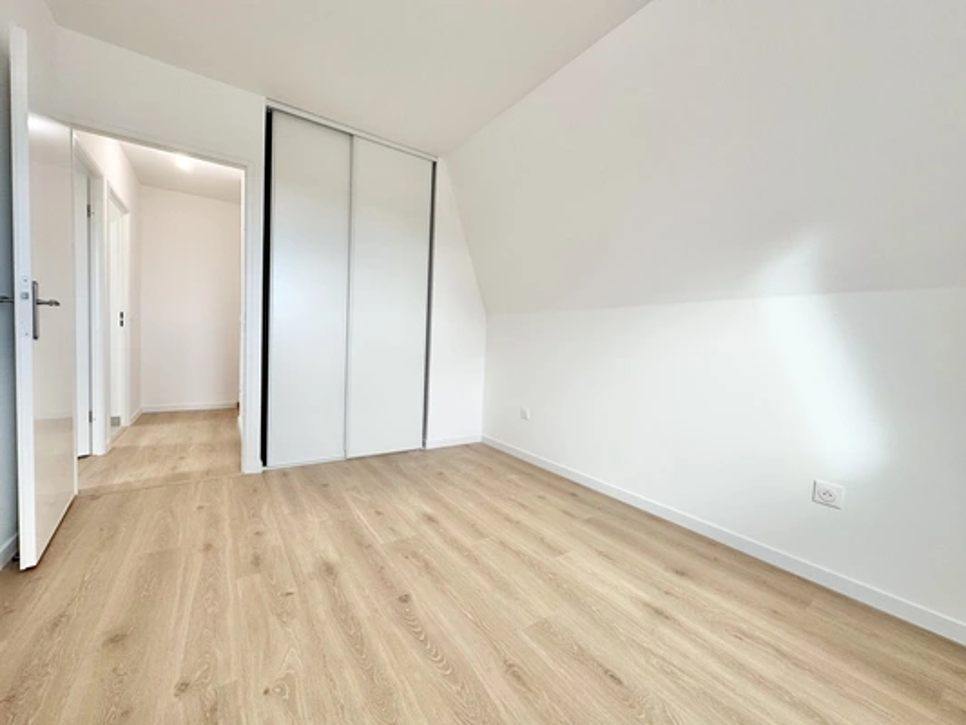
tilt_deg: -2.2
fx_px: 391
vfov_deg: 85.7
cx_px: 483
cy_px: 362
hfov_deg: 102.1
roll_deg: -2.3
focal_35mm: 14
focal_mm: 2.22
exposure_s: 1/100
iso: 80
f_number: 2.2
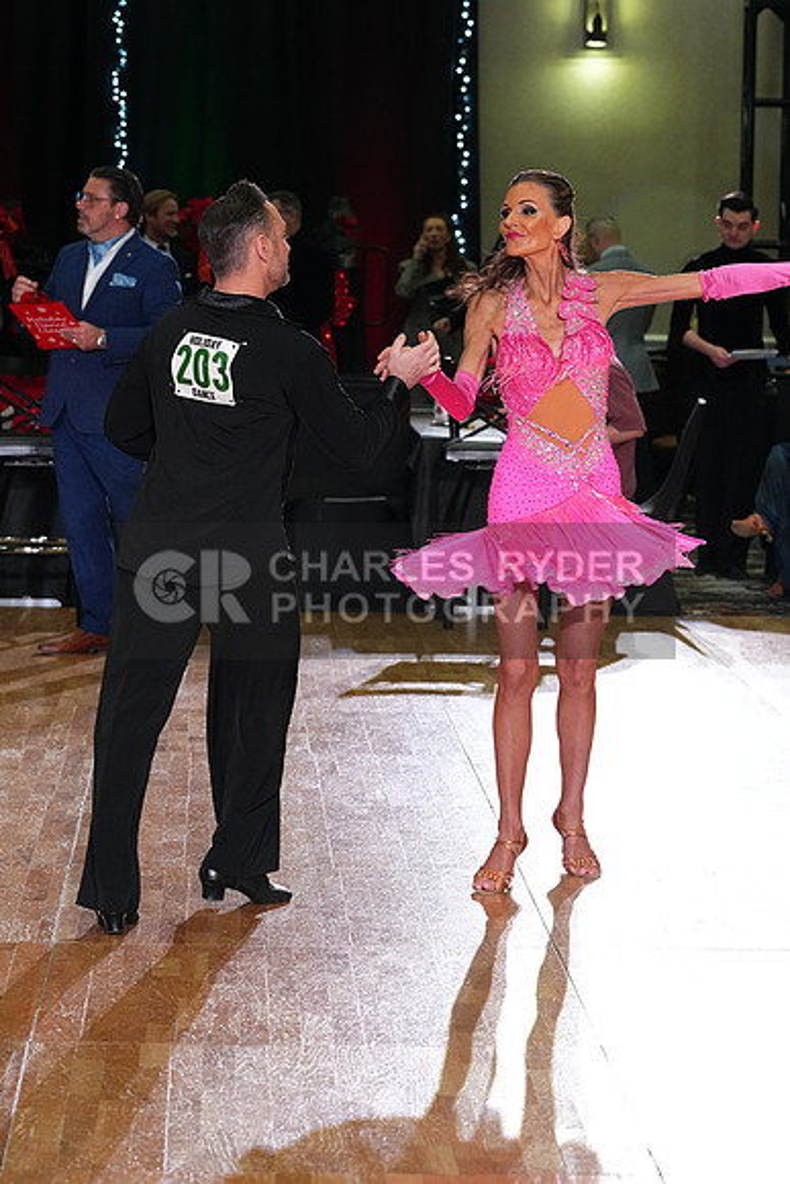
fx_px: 3980
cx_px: 395
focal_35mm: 121
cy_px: 592
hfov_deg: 11.3
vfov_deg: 16.9
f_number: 6.3
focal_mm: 121
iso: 6400
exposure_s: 1/320
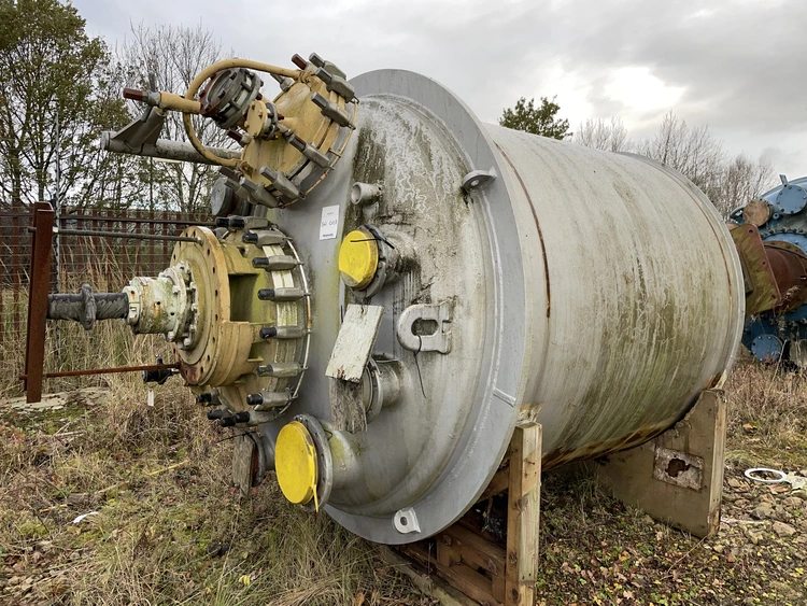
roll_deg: -0.2
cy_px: 303
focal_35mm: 26
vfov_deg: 53.1
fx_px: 606
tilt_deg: -2.5
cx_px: 404
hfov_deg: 67.3
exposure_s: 1/294
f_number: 1.6
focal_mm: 4.2
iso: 32
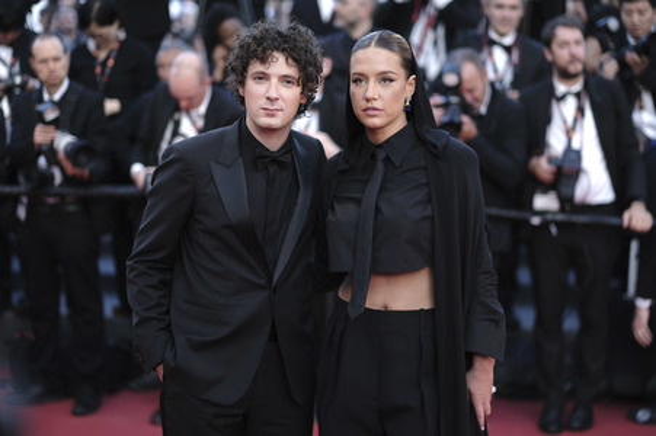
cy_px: 218
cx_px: 328
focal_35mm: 84
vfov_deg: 16.2
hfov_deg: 24.2
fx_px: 1530
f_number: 1.2
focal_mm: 56
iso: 100
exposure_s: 1/250
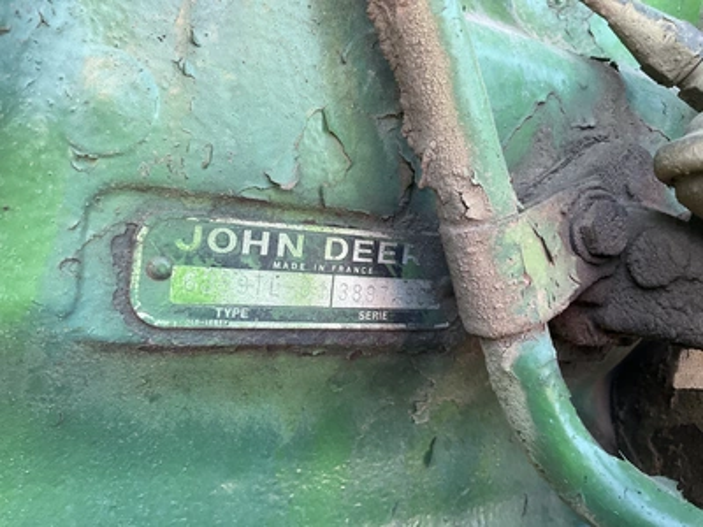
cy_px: 264
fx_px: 589
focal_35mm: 29
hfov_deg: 61.7
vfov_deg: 48.2
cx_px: 352
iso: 64
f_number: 1.8
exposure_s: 1/112
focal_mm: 3
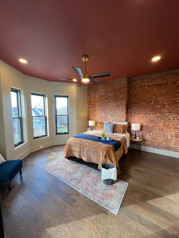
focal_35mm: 13
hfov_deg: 89.9
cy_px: 119
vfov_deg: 106.2
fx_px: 90
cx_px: 90
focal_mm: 1.57
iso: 125
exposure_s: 1/120
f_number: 1.8
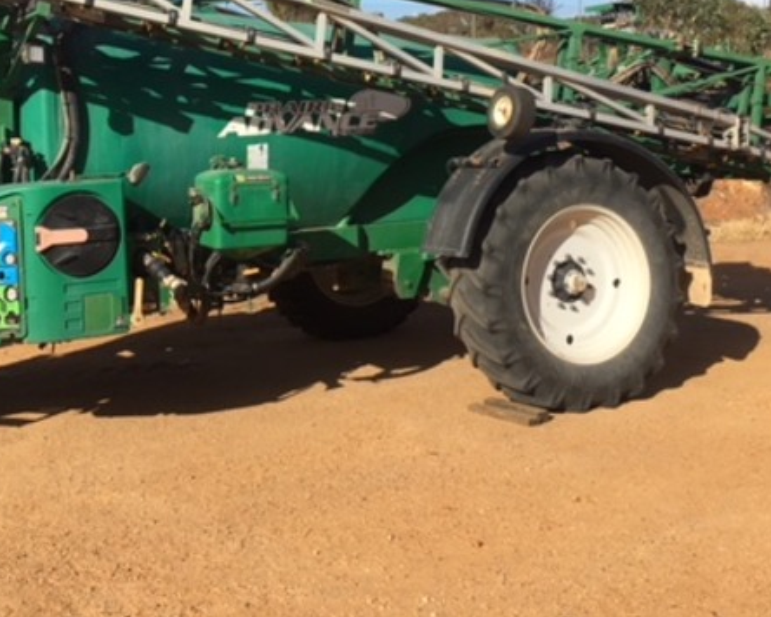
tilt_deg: -0.3
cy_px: 101
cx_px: 252
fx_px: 1163
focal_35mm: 51
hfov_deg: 36.3
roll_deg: +0.2
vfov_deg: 28.9
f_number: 2.2
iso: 25
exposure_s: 1/1672
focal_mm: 4.15
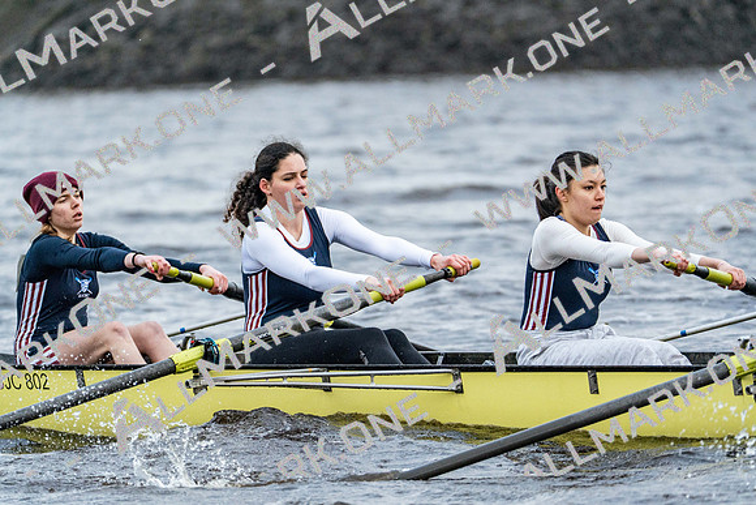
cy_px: 252
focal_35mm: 379
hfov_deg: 5.4
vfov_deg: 3.6
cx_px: 378
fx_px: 7960
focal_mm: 379
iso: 5000
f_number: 6.3
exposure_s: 1/1600
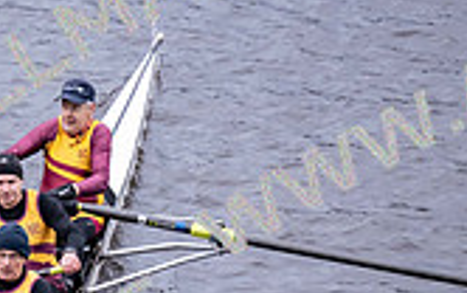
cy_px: 303
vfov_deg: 1.8
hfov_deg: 2.9
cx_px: -8
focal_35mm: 713
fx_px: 9081
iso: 2800
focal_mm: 200
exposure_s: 1/2000
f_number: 2.8
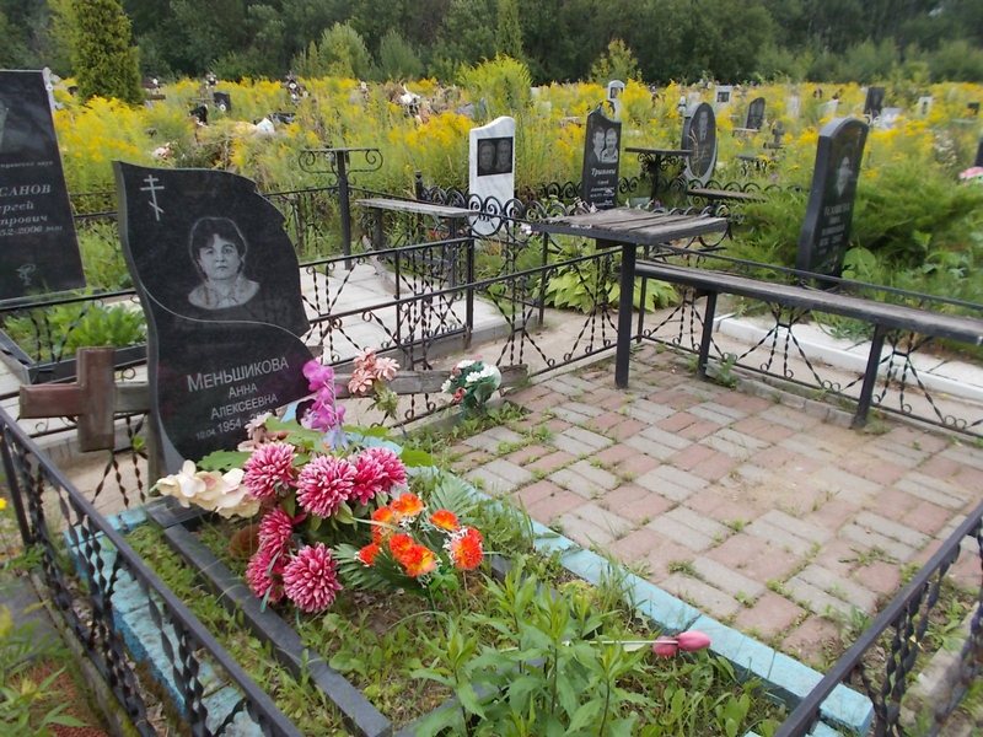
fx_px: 738
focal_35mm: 26
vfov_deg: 53.1
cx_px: 492
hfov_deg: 67.3
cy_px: 368
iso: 80
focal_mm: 4.6
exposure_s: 1/320
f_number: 3.2
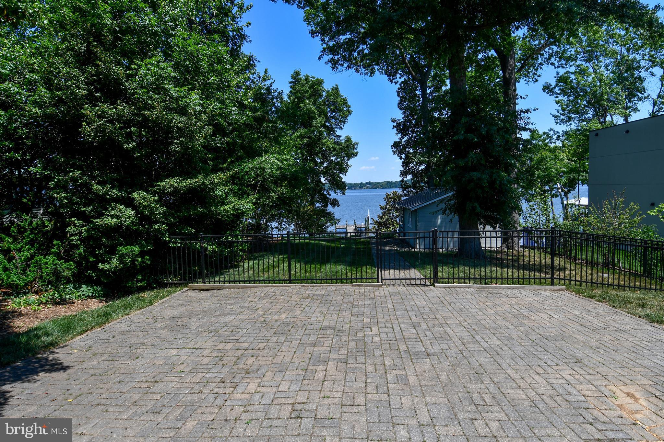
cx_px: 332
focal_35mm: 18
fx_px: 332
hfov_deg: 90.0
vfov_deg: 67.4
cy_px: 221
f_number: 8
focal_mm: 12
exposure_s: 1/250
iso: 100
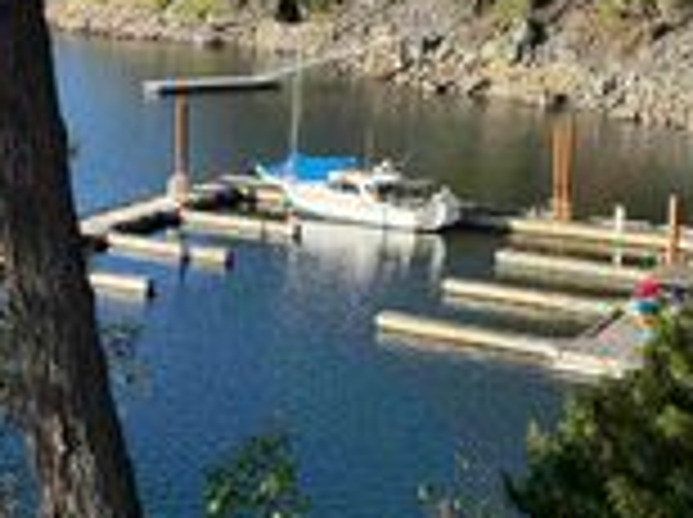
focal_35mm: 78
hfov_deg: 24.7
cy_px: 128
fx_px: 1559
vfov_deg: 18.7
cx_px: 140
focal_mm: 6.76
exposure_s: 1/1488
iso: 80
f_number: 1.78
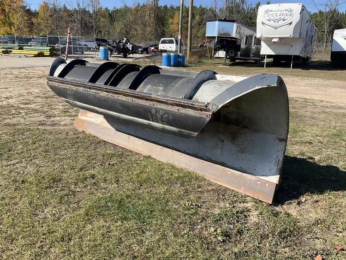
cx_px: 173
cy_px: 130
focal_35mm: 29
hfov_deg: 61.6
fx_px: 290
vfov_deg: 48.3
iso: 25
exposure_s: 1/1121
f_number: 1.8
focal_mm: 3
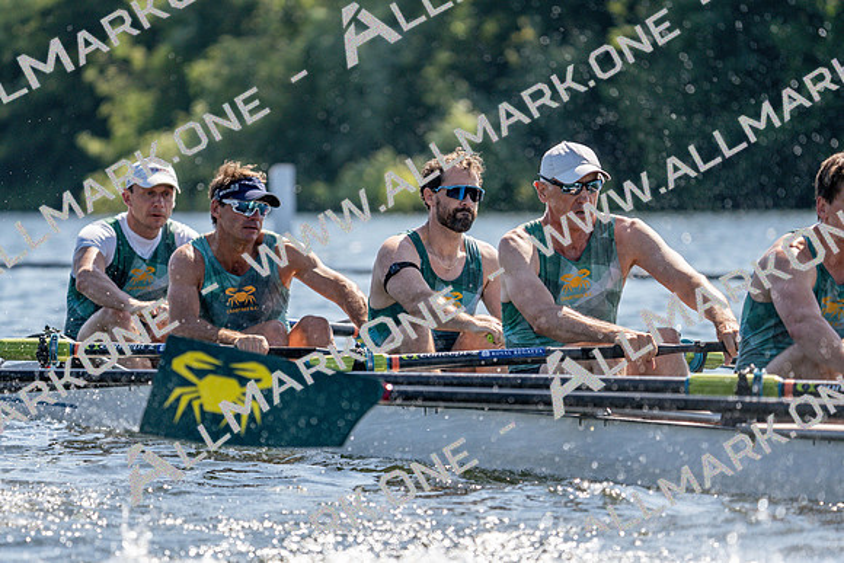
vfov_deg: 4.5
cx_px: 422
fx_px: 7175
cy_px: 282
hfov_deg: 6.7
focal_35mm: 306
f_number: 6.3
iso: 320
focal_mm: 306
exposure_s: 1/1600
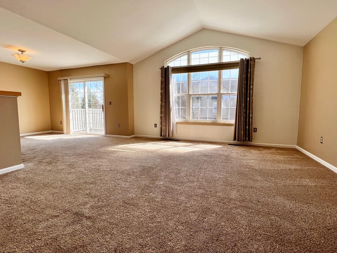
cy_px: 123
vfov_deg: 81.8
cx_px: 179
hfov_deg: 98.0
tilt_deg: -5.2
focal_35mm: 15
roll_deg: -0.6
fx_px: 146
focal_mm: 1.57
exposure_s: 1/309
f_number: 1.8
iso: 32
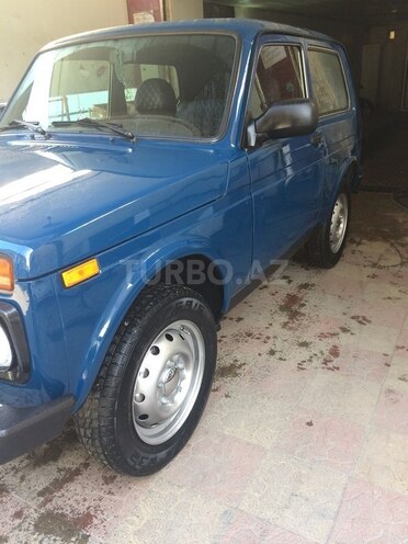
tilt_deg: -27.9
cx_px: 204
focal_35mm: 29
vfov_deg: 61.7
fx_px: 456
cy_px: 272
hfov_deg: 48.2
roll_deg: +5.3
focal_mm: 4.15
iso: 40
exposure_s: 1/50
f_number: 2.2
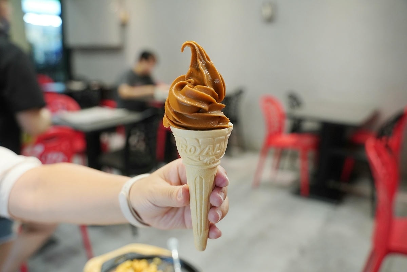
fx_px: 339
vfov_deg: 43.6
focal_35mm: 30
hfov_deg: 61.9
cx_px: 204
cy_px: 136
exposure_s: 1/60
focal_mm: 30
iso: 1600
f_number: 3.5
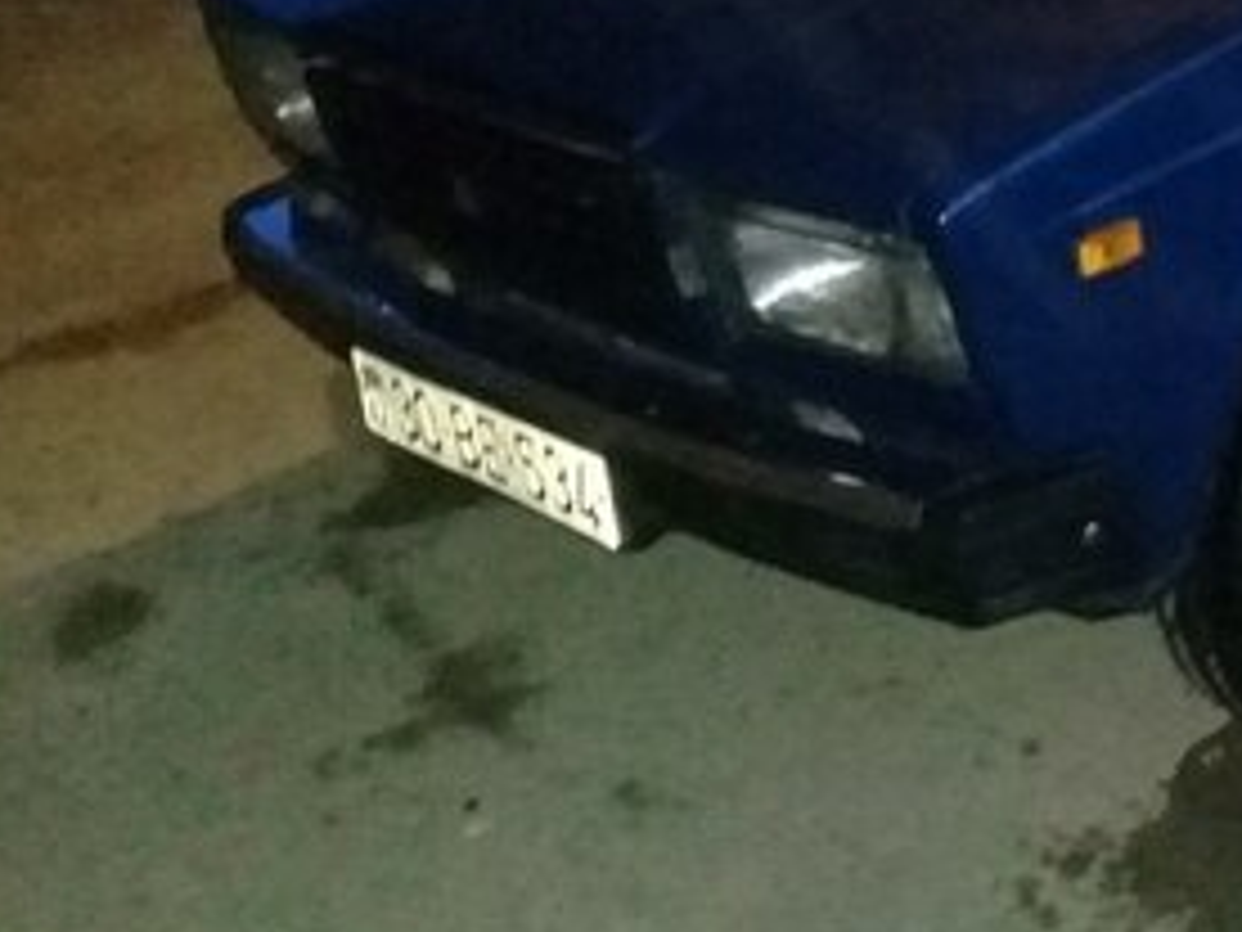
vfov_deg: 19.1
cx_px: 1400
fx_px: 2655
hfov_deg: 24.4
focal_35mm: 74
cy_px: -92
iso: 1250
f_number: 2.2
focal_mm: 3.3
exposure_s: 1/15
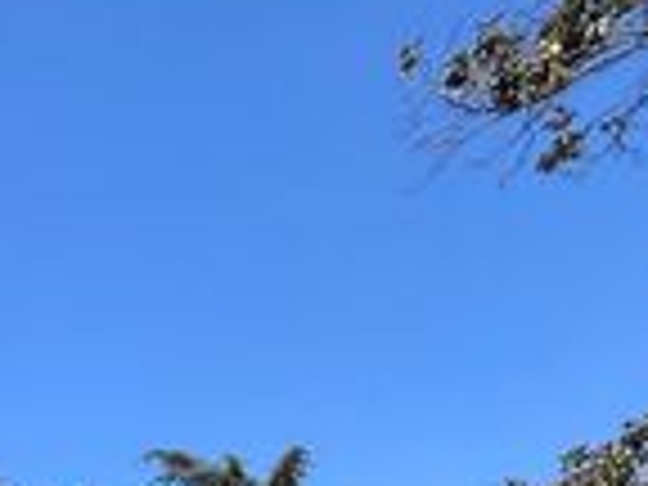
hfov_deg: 26.1
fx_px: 842
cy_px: 781
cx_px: -392
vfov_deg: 23.5
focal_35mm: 45
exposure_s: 1/809
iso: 32
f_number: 1.8
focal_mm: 1.57
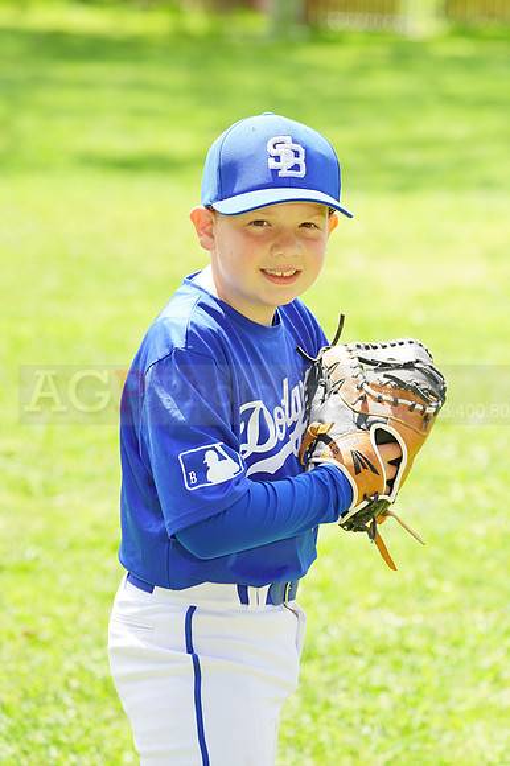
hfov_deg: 6.9
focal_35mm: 200
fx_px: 4255
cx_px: 255
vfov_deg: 10.3
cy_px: 383
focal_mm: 200
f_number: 6.3
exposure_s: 1/200
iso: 200
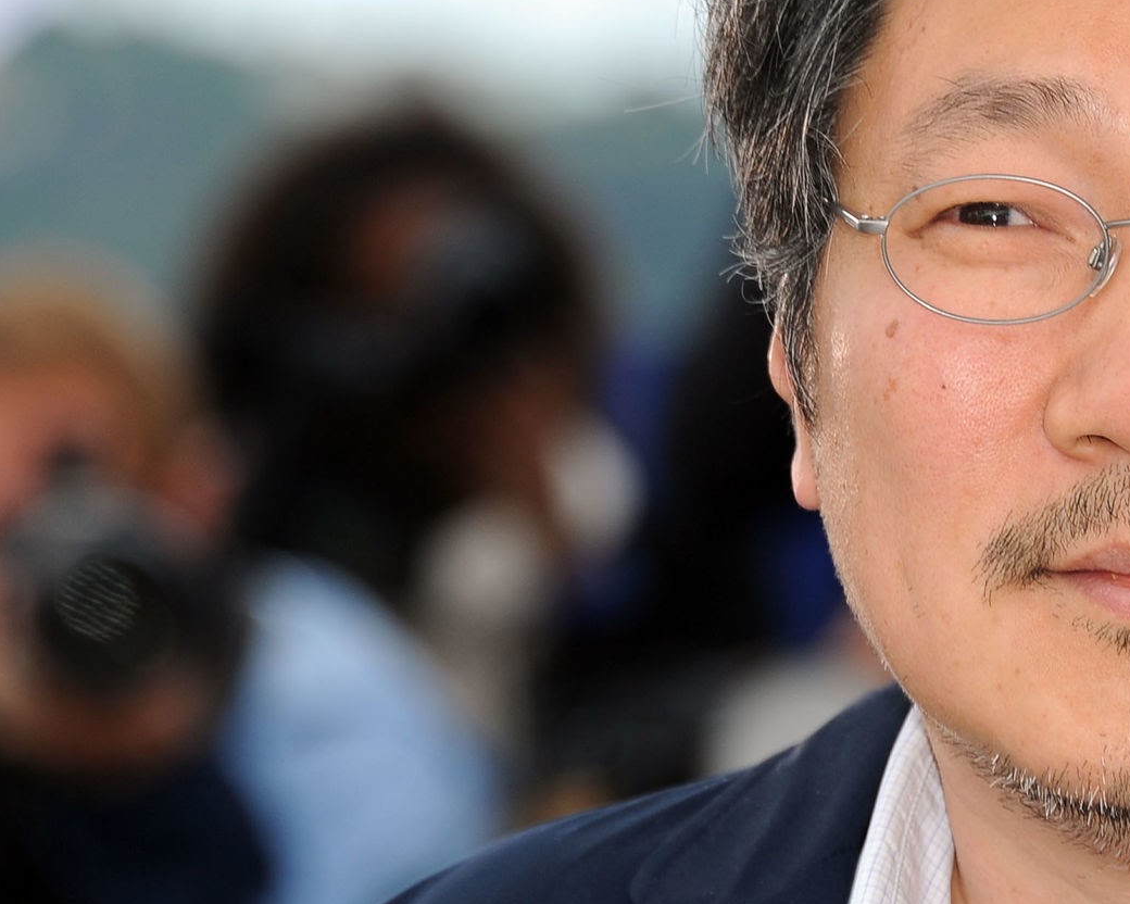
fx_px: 14214
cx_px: 815
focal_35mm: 425
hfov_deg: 4.6
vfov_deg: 3.6
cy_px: 299
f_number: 7.1
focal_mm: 230
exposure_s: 1/400
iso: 400
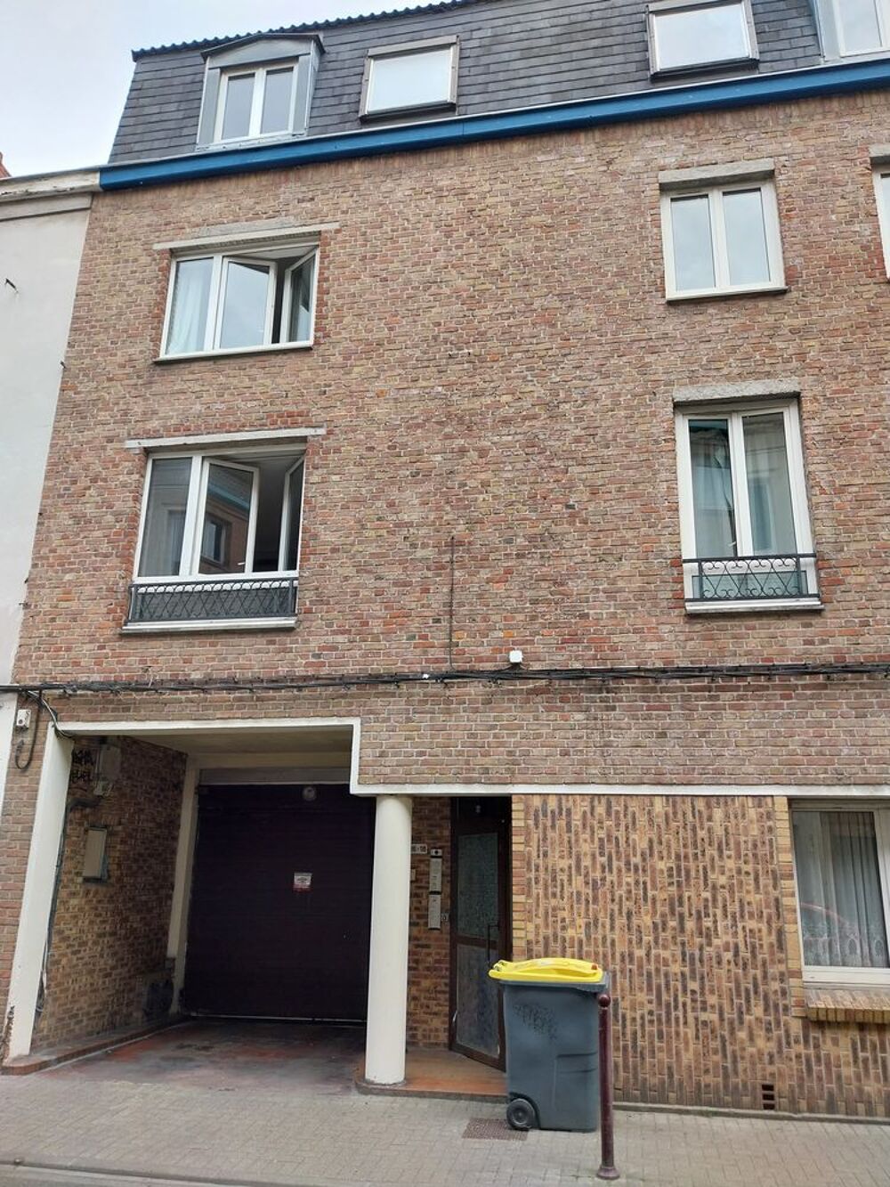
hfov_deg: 53.1
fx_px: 891
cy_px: 594
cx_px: 445
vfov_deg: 67.3
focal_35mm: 26
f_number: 1.8
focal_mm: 4
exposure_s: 1/394
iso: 25
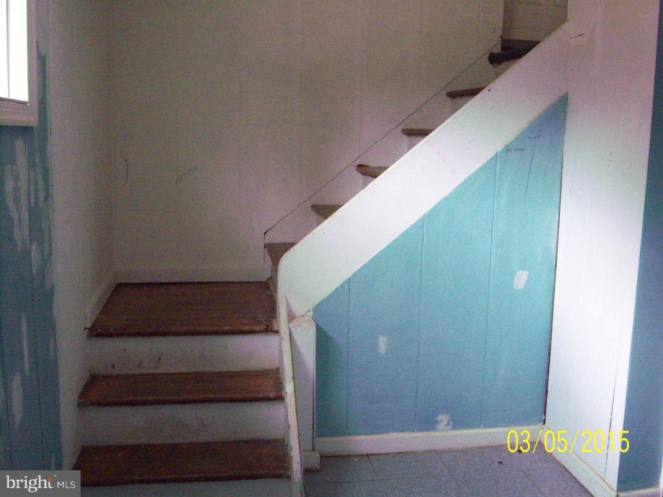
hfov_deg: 51.4
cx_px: 332
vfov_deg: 39.7
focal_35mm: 36
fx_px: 690
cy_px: 248
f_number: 2.8
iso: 800
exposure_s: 1/60
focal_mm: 7.5
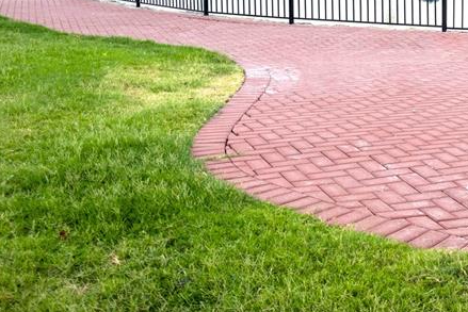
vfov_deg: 18.9
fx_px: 910
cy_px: -2
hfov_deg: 27.1
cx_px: 474
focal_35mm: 70
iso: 800
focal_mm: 30
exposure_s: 1/125
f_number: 4.5
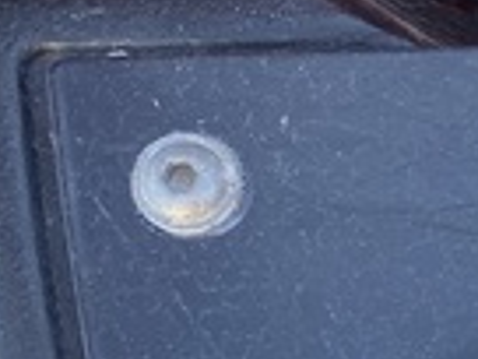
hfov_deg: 10.7
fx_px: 2113
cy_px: 630
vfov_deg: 9.3
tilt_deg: -86.1
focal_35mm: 153
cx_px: 1199
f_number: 1.8
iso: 32
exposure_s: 1/188
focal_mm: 4.25
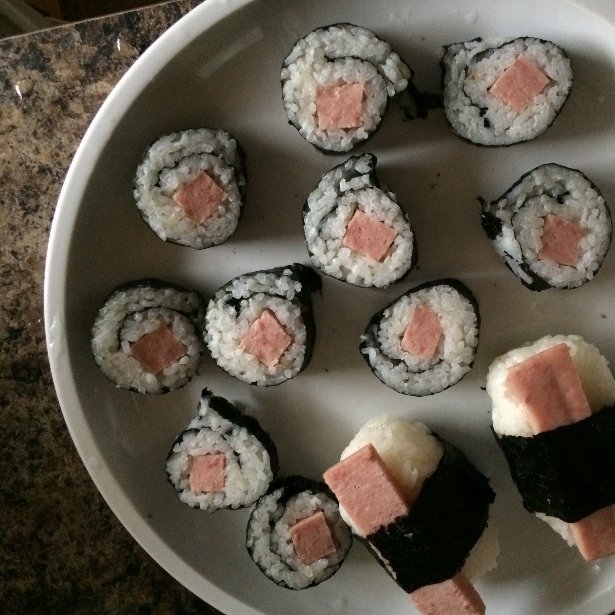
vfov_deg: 46.0
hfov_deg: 45.8
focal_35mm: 36
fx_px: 724
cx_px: 368
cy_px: 309
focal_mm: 4.12
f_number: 2.2
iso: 320
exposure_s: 1/15
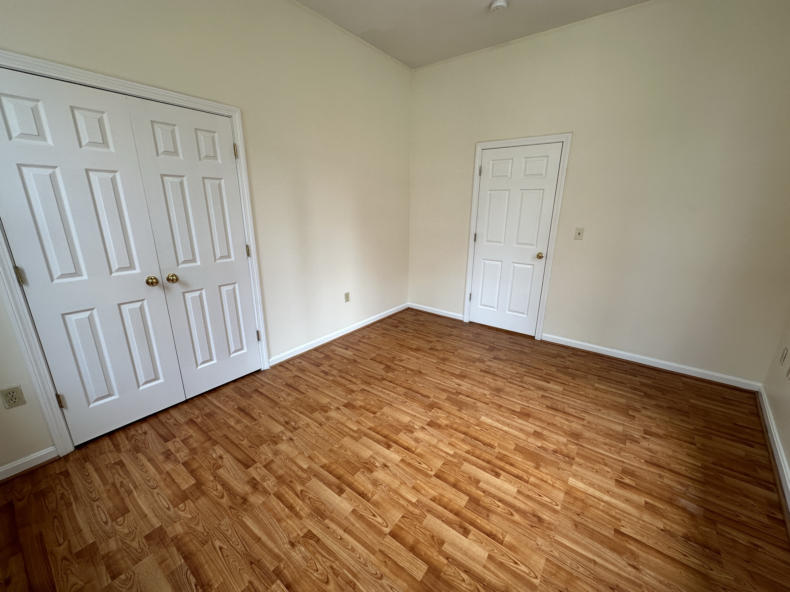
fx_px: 320
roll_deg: -0.4
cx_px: 395
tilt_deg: -15.1
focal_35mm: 14
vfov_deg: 85.7
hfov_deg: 102.1
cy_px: 296
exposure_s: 1/99
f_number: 2.2
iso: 80
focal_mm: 2.22
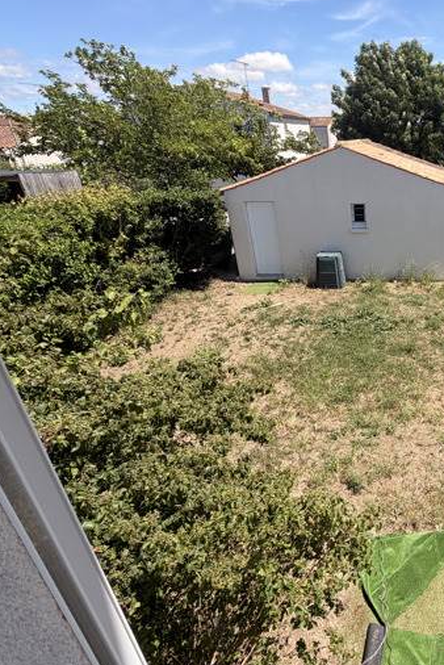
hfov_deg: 48.2
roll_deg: +0.4
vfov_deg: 76.1
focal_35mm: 23
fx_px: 425
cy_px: 331
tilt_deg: -25.6
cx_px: 415
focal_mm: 2.22
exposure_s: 1/770
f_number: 2.2
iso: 25
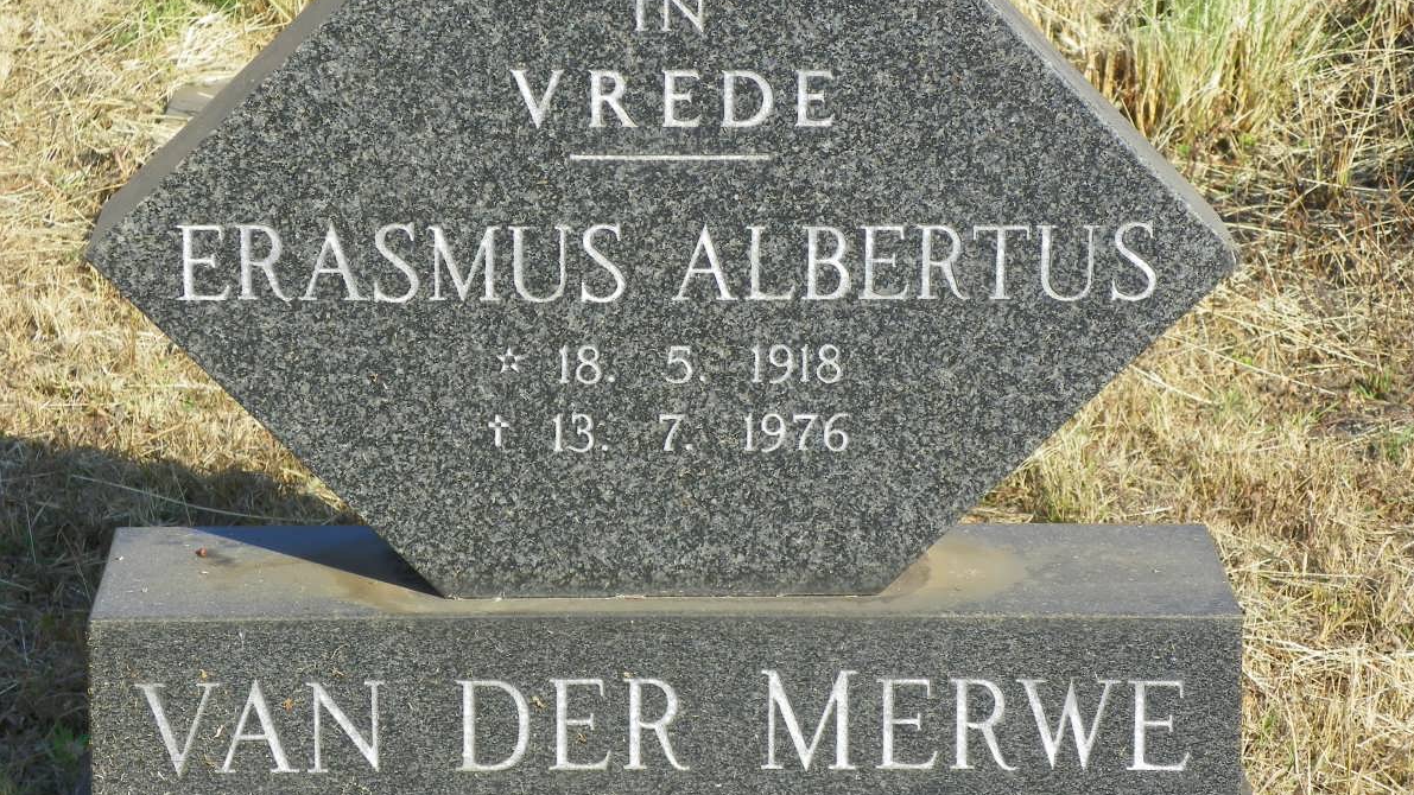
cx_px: 710
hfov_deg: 15.9
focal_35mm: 135
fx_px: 5062
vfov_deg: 9.0
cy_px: 319
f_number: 4
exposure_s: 1/200
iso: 64
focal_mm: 21.9
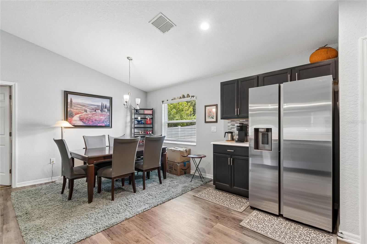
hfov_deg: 100.4
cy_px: 122
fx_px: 153
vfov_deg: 77.3
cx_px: 184
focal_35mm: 15
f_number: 7.1
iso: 100
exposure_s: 1/5
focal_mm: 10
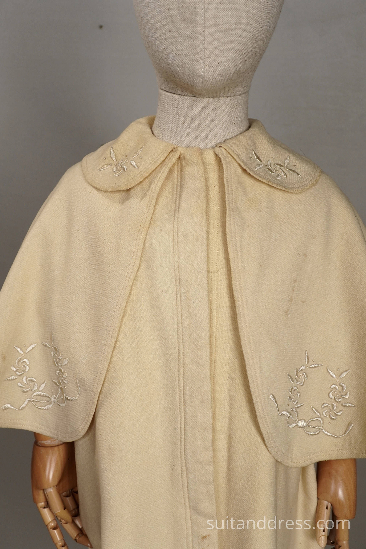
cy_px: 274
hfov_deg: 28.1
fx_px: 732
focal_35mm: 48
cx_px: 183
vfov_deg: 41.1
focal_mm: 32
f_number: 7.1
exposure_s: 1/50
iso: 400
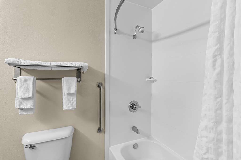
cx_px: 120
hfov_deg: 90.0
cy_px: 80
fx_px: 120
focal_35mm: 18
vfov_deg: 67.3
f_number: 8
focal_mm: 18
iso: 400
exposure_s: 1
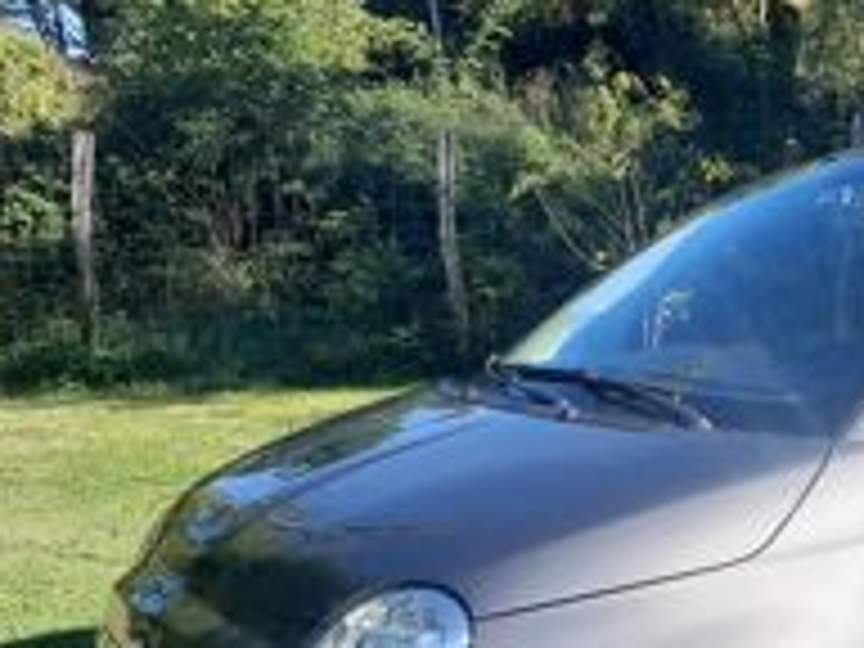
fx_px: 1622
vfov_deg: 21.7
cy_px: 666
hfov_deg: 27.2
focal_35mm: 65
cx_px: 958
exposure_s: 1/813
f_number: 1.8
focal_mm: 4
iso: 40
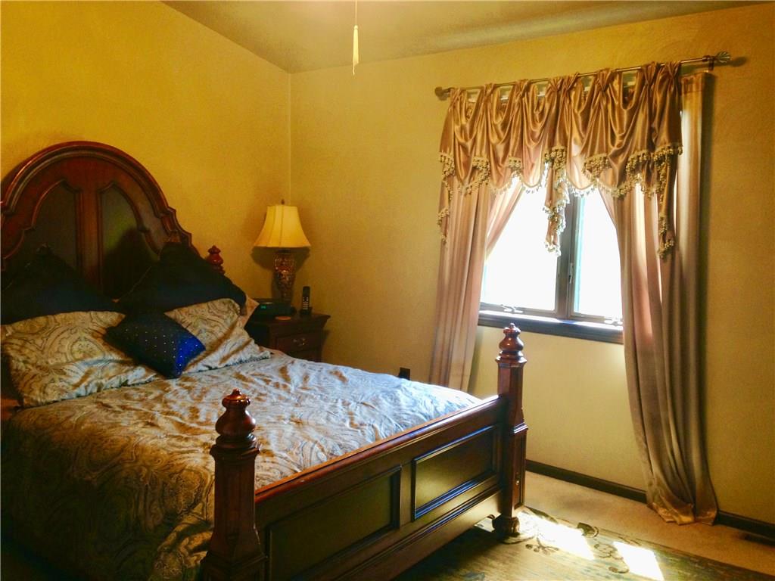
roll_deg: -0.5
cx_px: 388
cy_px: 290
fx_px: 739
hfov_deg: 55.4
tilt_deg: -6.6
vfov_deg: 42.9
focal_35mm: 33
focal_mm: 4.12
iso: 100
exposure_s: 1/20
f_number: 2.4
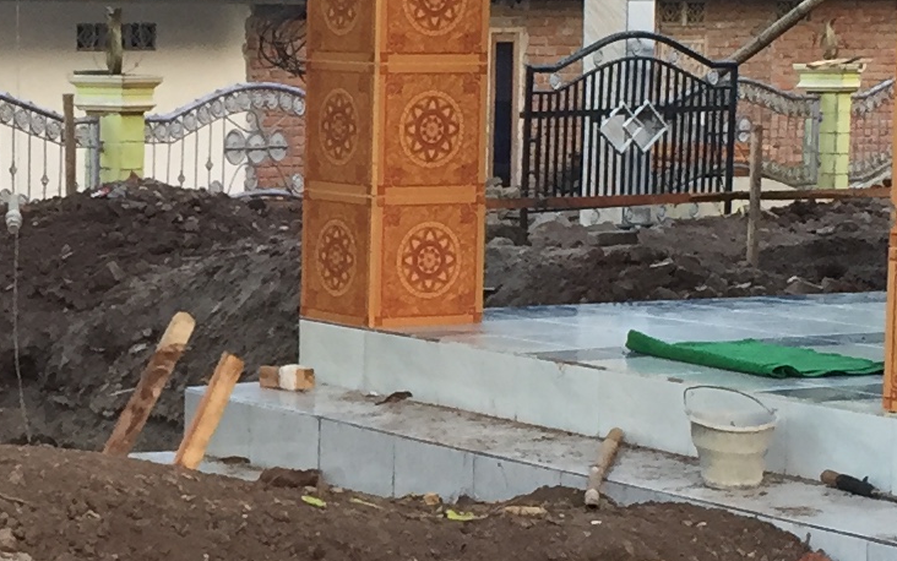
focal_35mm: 137
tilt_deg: -6.8
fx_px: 3350
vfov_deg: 9.6
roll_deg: -2.1
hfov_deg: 15.1
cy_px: 403
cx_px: 161
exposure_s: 1/33
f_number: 2.2
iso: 32
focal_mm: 4.15
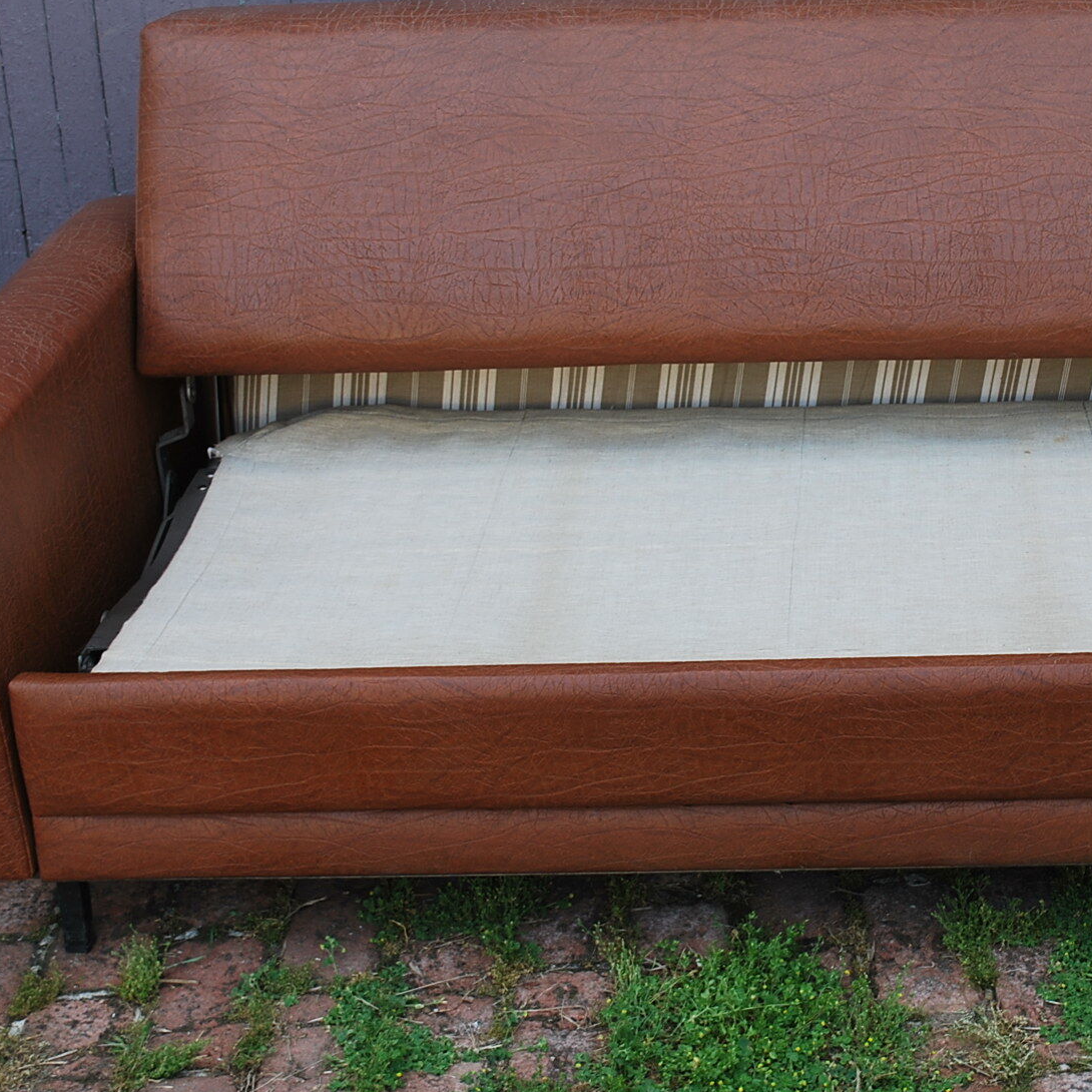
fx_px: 2427
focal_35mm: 68
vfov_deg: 25.4
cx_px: 772
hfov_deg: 25.2
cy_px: 541
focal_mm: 30
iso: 100
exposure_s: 1/80
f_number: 4.8
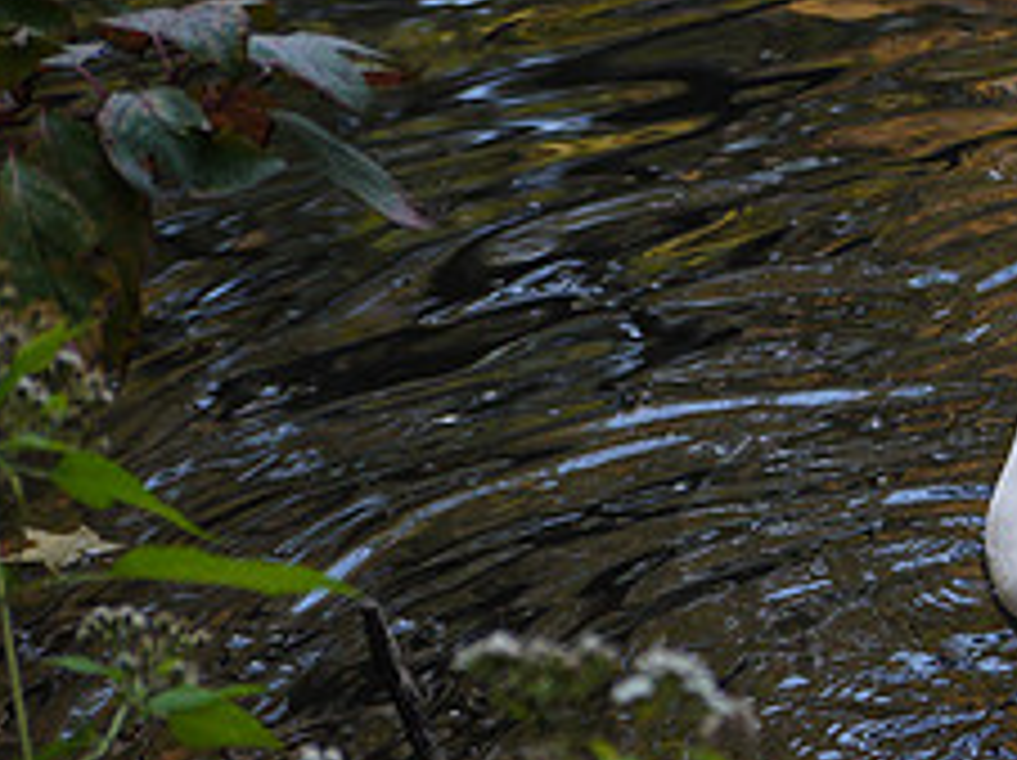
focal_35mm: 344
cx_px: 1238
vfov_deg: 4.3
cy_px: 402
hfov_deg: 5.7
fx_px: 10096
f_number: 4.2
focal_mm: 67
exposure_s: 1/250
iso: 250
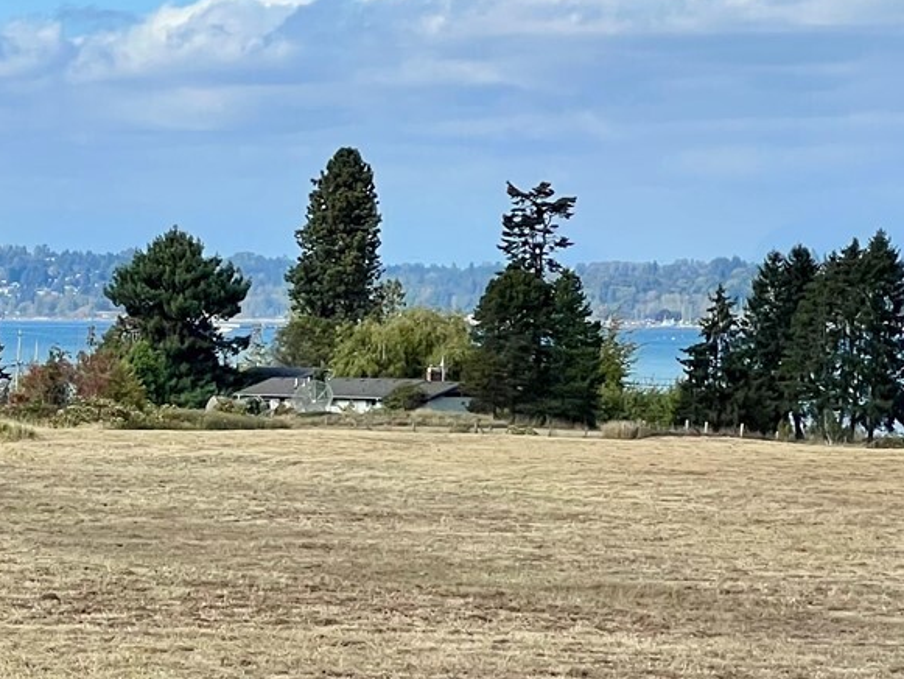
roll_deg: -0.6
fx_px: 5538
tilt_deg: -0.9
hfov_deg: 9.2
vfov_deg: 7.0
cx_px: -265
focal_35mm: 212
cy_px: 442
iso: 32
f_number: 2.8
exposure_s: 1/758
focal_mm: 9
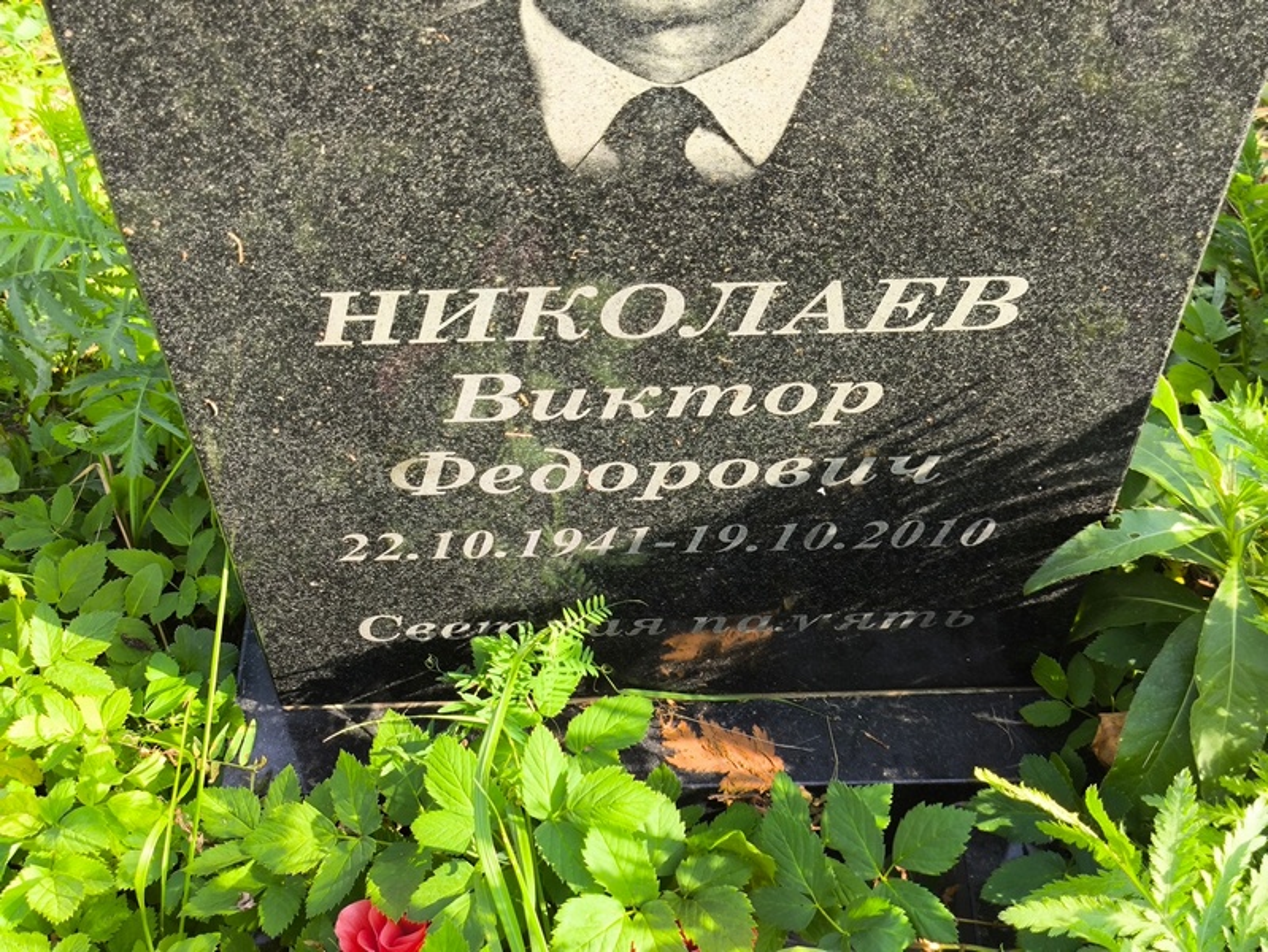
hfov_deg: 38.2
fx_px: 1832
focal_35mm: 50
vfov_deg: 29.1
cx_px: 634
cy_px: 476
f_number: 1.7
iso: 50
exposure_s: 1/191
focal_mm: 4.71
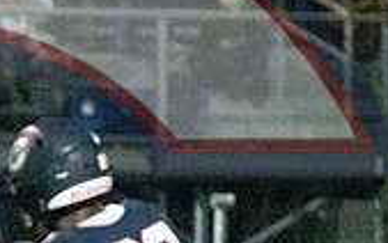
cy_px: 267
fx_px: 11103
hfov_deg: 2.0
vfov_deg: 1.3
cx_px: -92
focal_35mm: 1049
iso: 45600
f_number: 2.8
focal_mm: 200
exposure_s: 1/3200
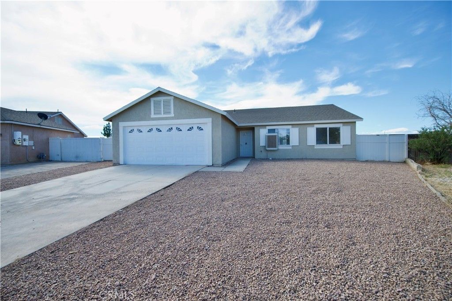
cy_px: 150
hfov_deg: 104.2
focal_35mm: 14
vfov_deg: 81.2
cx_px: 226
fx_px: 176
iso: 64
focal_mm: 14
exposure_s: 1/320
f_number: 4
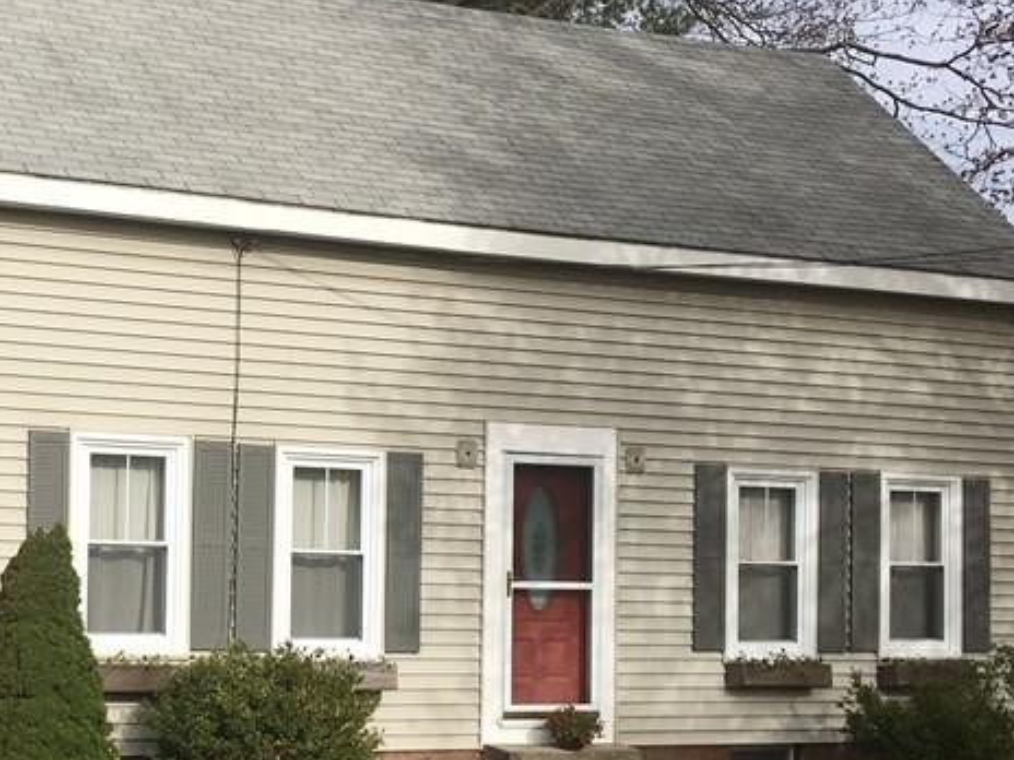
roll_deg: -1.7
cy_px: 504
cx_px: 87
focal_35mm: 64
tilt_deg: +2.1
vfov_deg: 22.8
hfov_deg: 29.0
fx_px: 1875
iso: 25
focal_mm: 4.15
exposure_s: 1/1479
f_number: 2.2
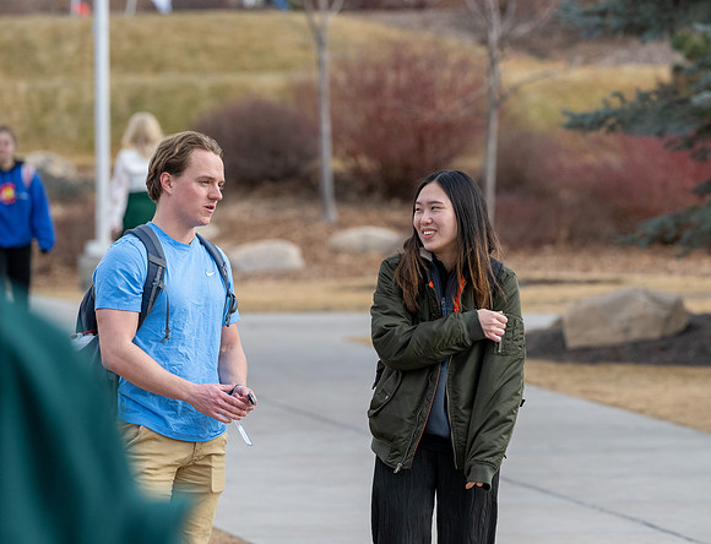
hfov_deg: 6.4
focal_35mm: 306
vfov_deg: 4.9
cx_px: 570
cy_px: 228
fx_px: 6335
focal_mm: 200
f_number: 5
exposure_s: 1/1600
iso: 500
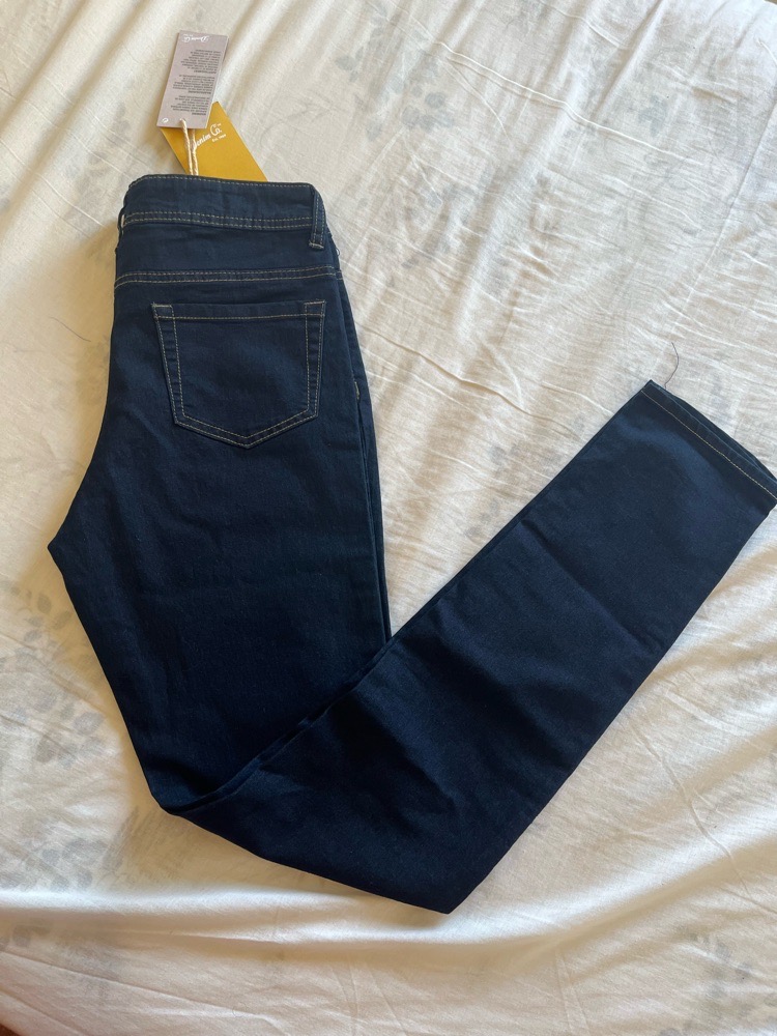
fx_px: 778
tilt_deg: -77.7
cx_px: 388
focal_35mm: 26
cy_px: 518
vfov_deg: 67.3
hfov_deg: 53.1
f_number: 1.6
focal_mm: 5.1
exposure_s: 1/100
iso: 125
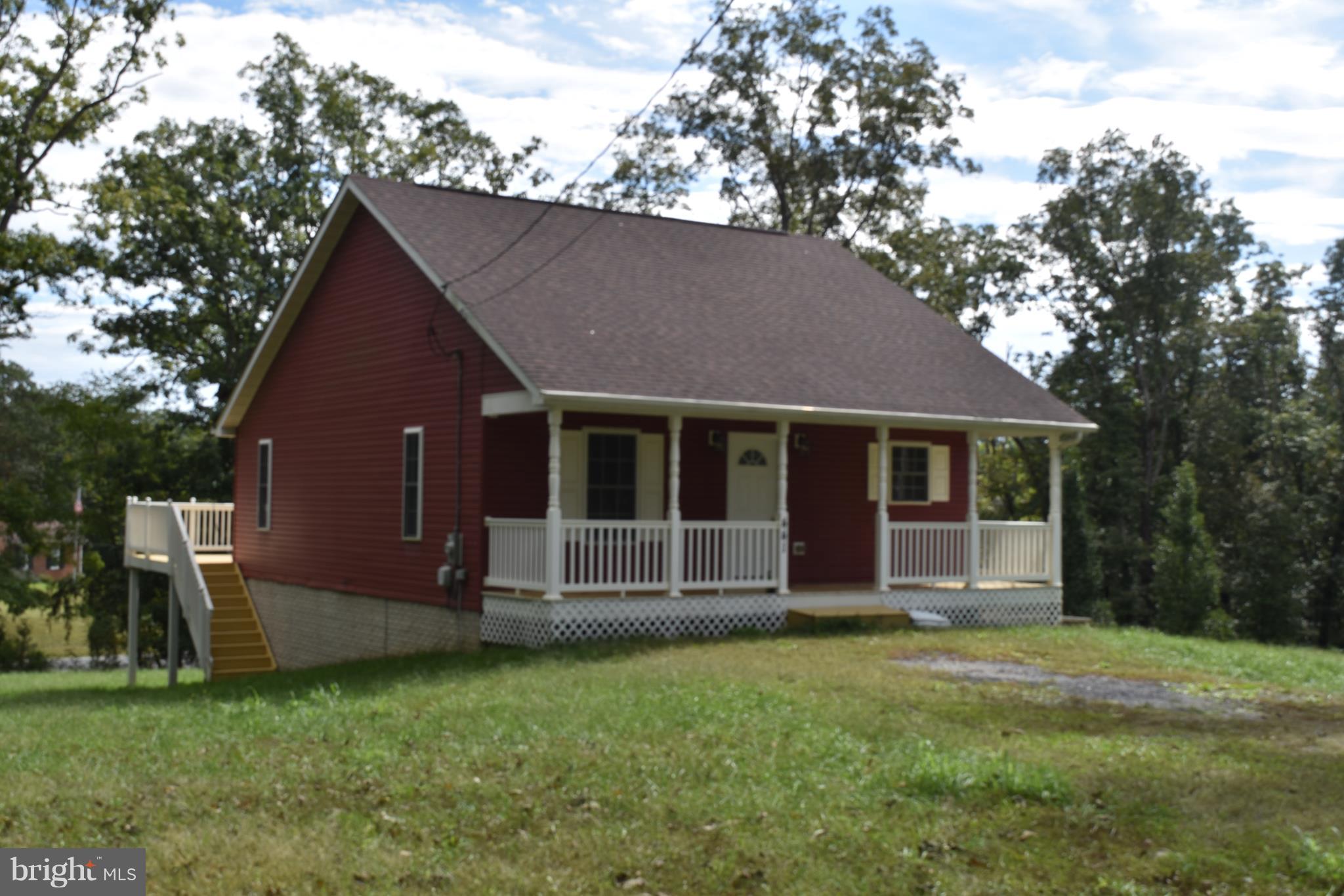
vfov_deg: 33.0
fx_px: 1512
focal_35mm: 40
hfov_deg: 47.9
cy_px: 448
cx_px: 672
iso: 100
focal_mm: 27
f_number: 10
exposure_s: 1/200
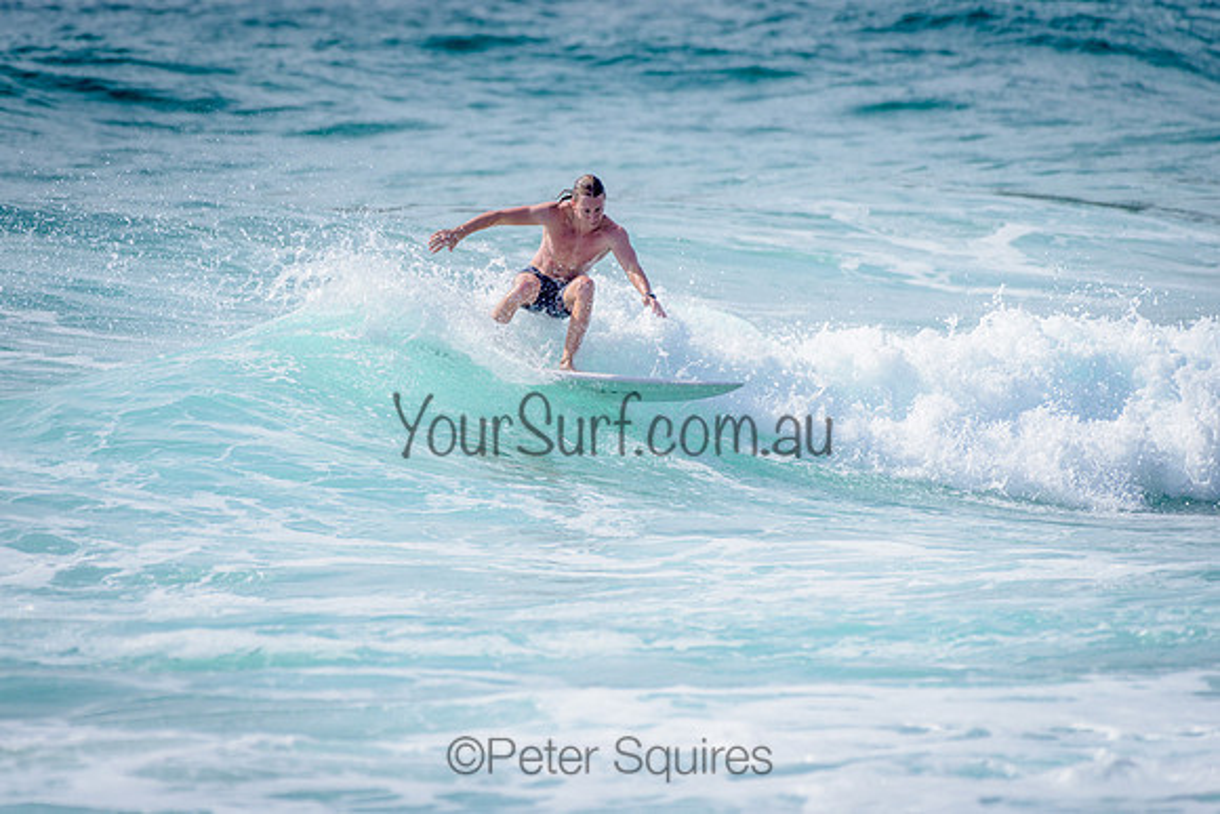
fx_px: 20777
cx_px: 472
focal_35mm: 613
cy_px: 352
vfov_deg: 2.2
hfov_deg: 3.4
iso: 125
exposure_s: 1/2000
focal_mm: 500
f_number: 5.6
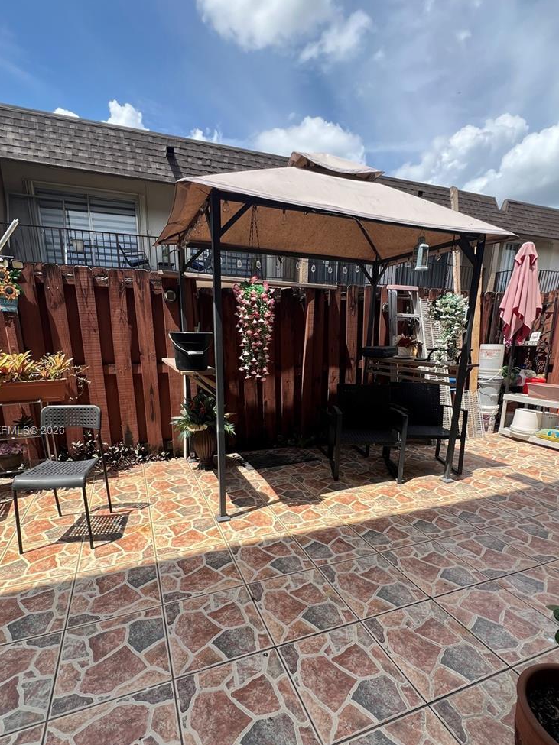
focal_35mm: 16
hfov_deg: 78.1
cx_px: 268
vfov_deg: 93.7
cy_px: 432
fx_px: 345
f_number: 1.8
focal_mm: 1.57
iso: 32
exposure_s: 1/786
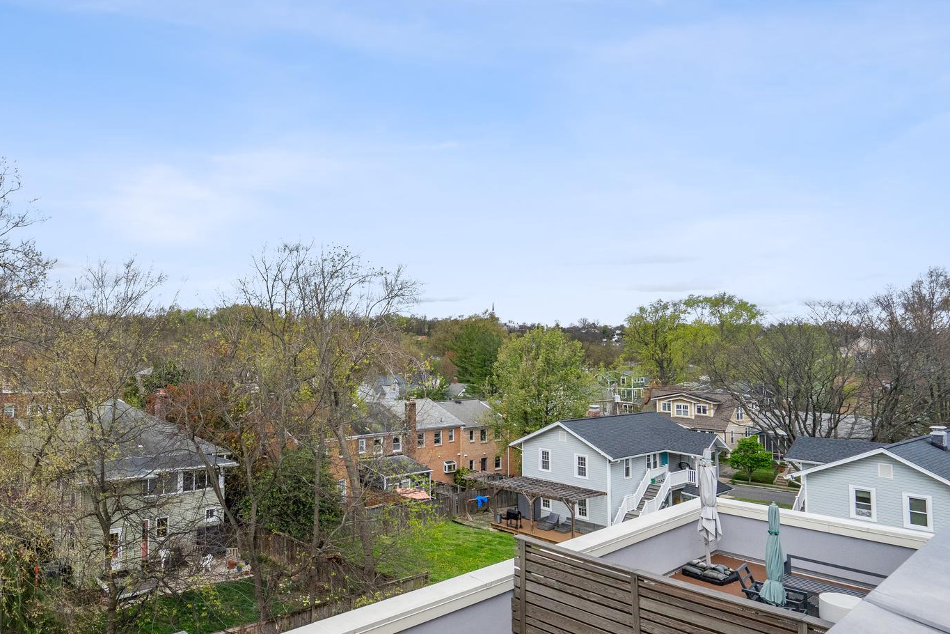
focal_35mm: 24
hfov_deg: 71.4
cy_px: 313
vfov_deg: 53.1
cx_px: 309
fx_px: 633
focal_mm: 16
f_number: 9
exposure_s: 1/1250
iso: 800
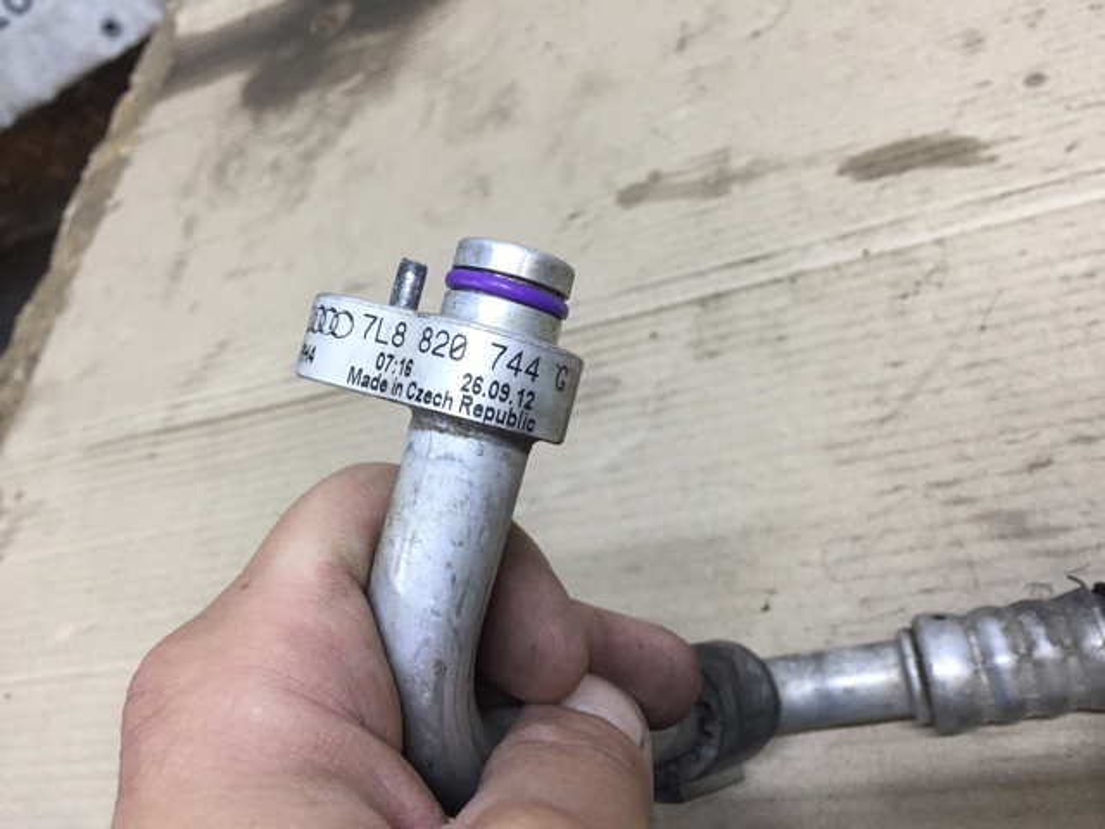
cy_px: 414
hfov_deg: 61.7
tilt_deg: -46.1
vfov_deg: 48.2
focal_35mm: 29
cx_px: 552
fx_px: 926
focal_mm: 4.15
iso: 80
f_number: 2.2
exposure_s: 1/33
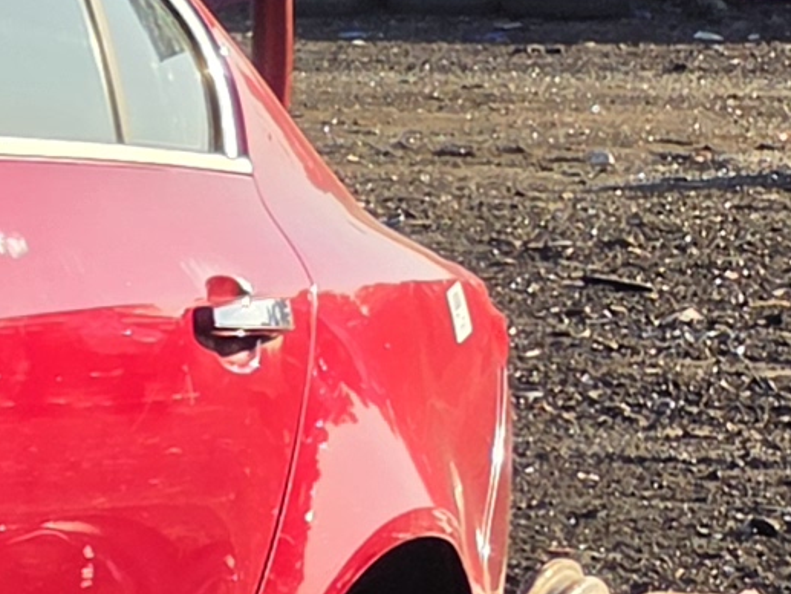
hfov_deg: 8.3
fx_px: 4068
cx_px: -1972
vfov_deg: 8.2
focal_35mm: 178
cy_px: 785
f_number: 1.8
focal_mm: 5.4
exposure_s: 1/3282
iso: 80
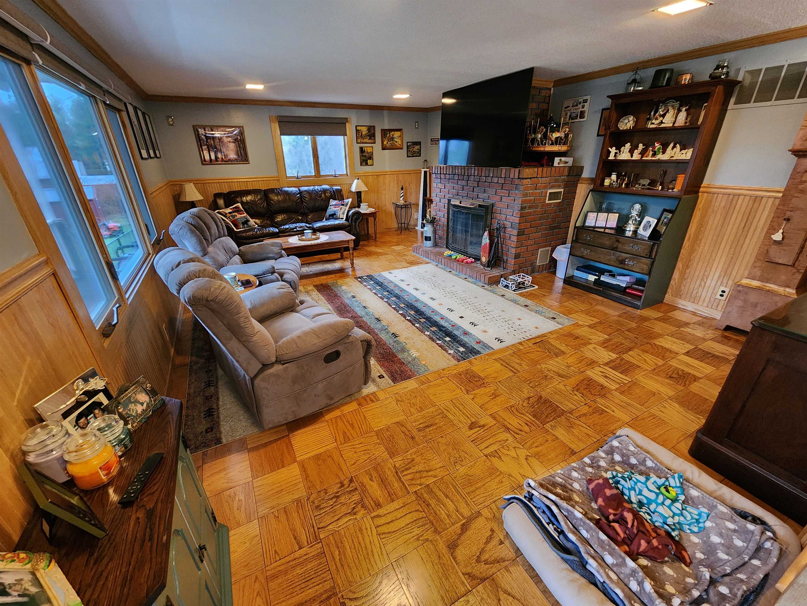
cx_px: 404
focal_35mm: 13
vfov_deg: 89.9
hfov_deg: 106.2
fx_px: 303
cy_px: 303
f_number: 2.2
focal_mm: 2.2
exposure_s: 1/24
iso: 640
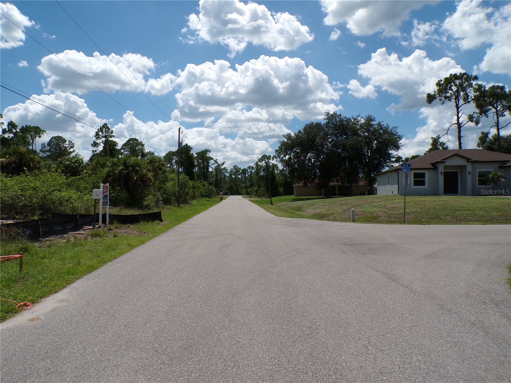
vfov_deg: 56.8
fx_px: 354
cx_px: 256
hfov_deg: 71.6
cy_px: 192
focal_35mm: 24
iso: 100
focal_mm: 4.3
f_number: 5.8
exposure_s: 1/800
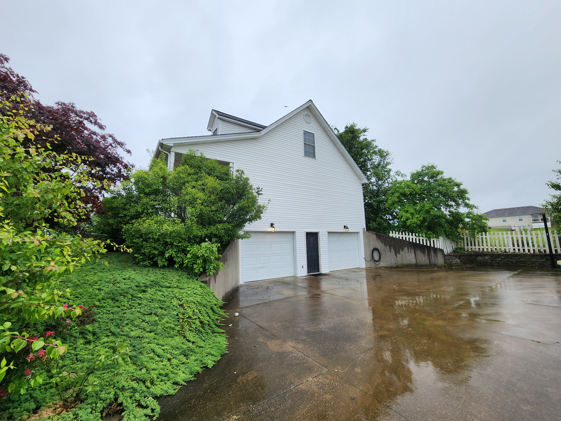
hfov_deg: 106.2
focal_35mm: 13
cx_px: 280
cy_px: 210
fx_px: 211
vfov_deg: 89.9
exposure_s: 1/297
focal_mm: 2.2
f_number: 2.2
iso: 50
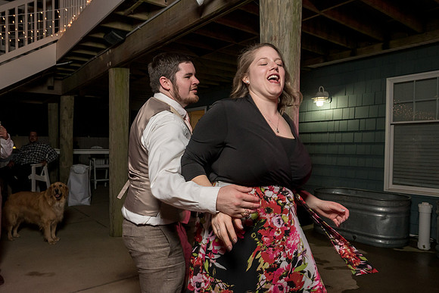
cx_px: 193
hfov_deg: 69.9
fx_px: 313
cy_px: 159
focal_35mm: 26
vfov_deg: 50.1
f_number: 5.6
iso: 2000
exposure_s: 1/100
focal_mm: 18
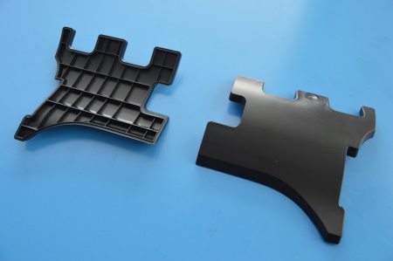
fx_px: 294
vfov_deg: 47.8
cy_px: 130
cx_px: 196
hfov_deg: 67.4
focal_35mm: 27
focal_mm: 18
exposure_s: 1/60
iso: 400
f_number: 7.1
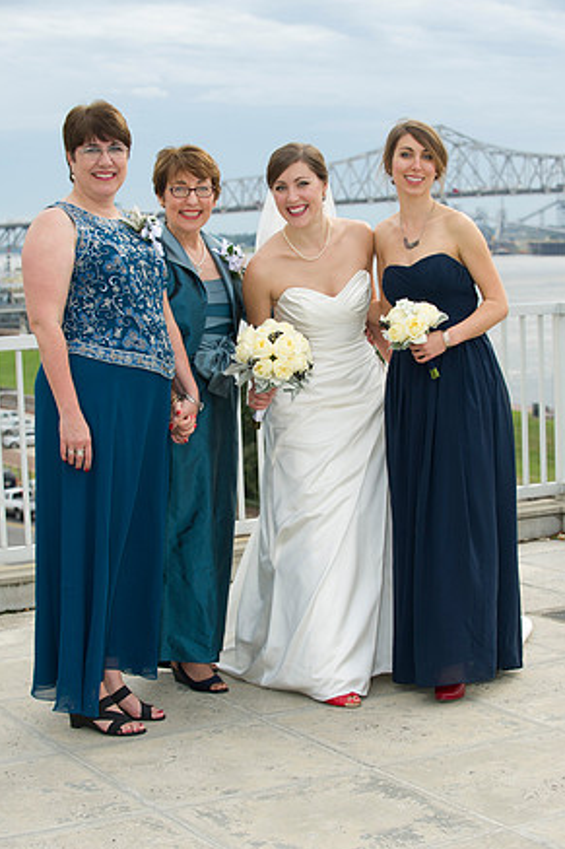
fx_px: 1696
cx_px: 282
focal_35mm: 72
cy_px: 431
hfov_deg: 18.9
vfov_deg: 28.1
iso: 200
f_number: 4.5
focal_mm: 70
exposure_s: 1/200
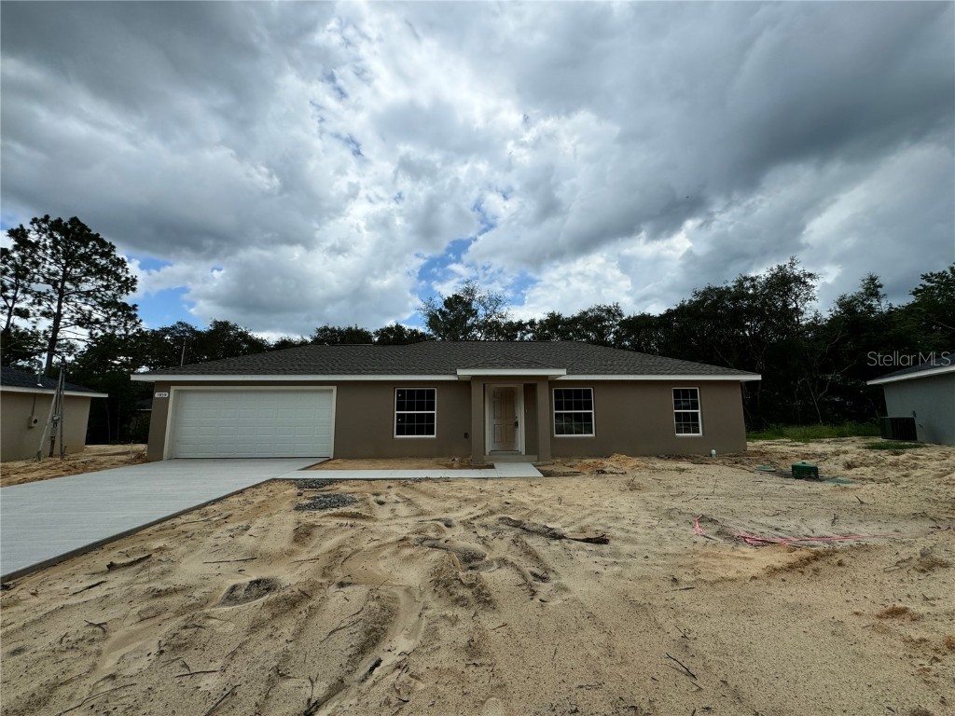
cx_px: 478
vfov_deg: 85.7
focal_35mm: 14
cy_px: 358
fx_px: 386
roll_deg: +0.6
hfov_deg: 102.1
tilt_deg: +7.9
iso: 50
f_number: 2.2
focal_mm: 2.22
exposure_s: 1/2674
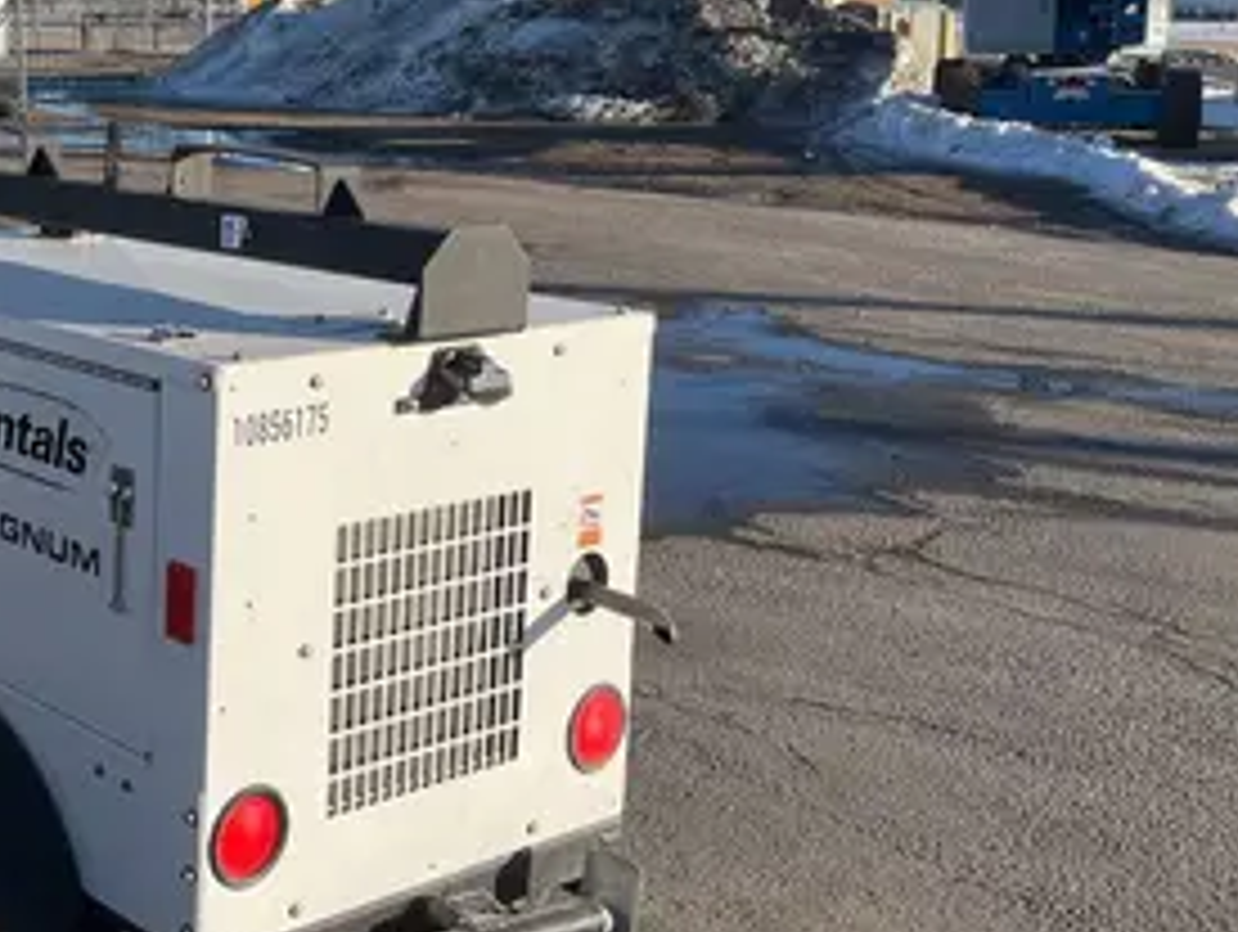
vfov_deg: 27.8
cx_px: 5
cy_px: 277
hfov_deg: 33.7
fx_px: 1862
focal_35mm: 52
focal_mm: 5.1
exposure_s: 1/3876
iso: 50
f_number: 1.6
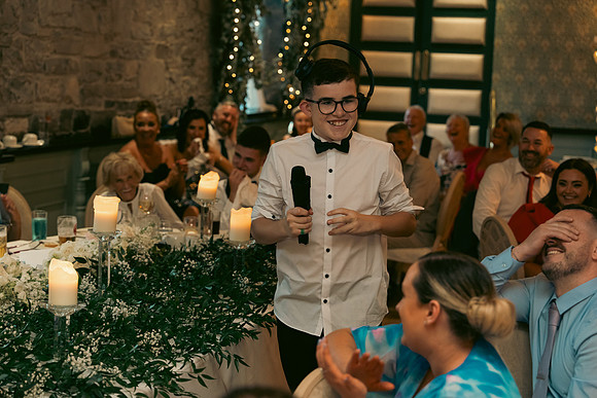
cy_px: 199
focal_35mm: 70
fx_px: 1161
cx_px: 298
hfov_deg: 28.8
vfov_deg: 19.5
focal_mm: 70
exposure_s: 1/160
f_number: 3.5
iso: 2500
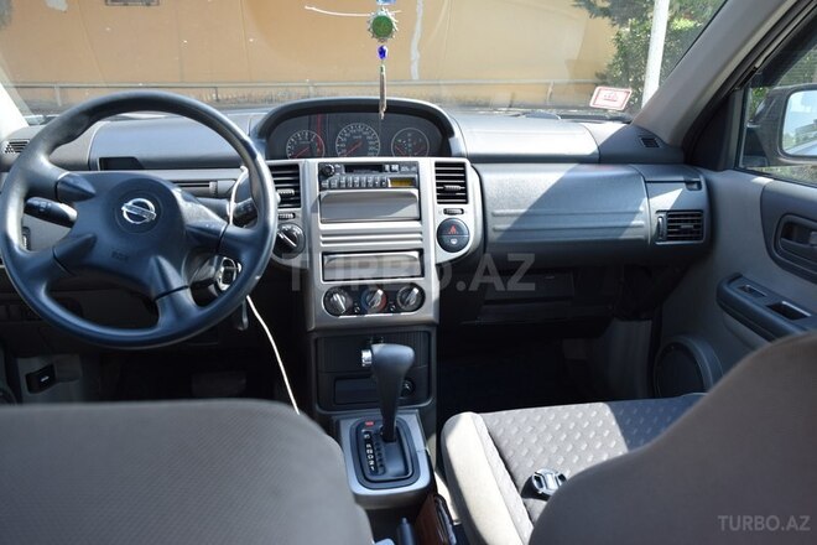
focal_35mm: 27
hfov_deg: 67.4
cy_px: 272
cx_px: 408
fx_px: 613
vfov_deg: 47.9
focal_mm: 18
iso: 250
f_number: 5.6
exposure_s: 1/125
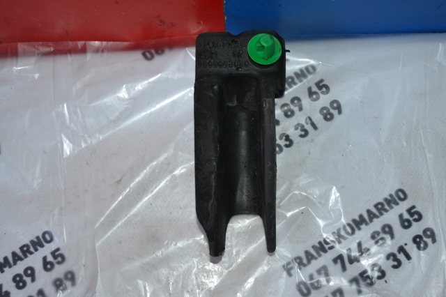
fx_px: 650
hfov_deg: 37.9
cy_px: 148
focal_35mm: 52
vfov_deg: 25.7
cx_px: 223
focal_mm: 35
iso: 320
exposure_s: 1/60
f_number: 4.5
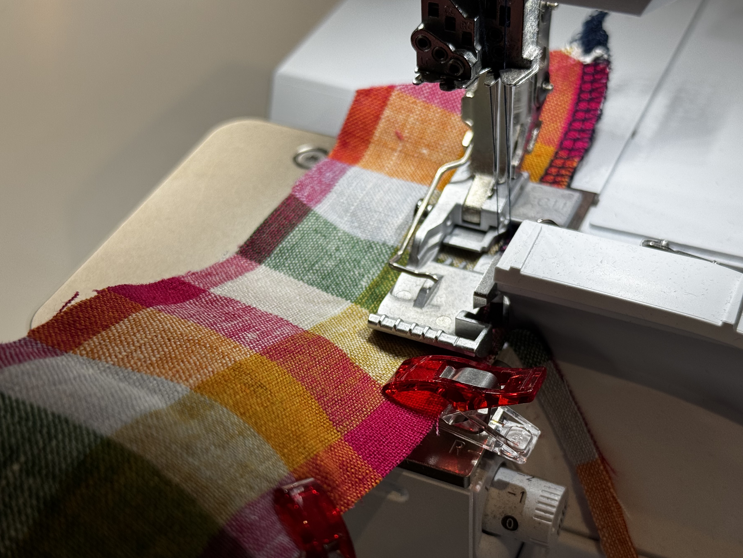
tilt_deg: -43.2
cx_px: 390
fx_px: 1159
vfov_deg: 27.0
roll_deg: +2.2
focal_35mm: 54
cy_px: 309
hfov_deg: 35.5
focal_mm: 6.76
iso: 64
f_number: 1.78
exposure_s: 1/311
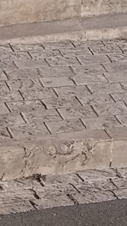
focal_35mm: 201
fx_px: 1203
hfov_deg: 5.5
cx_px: 425
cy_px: -339
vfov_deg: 9.4
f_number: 1.8
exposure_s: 1/1786
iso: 50
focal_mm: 3.84
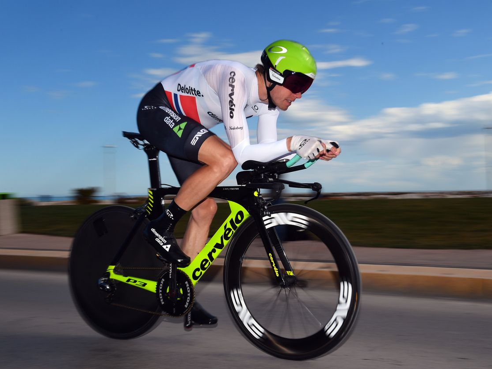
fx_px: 597
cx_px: 275
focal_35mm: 42
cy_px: 181
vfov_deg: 34.4
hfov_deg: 44.7
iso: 200
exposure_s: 1/200
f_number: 16
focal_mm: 38
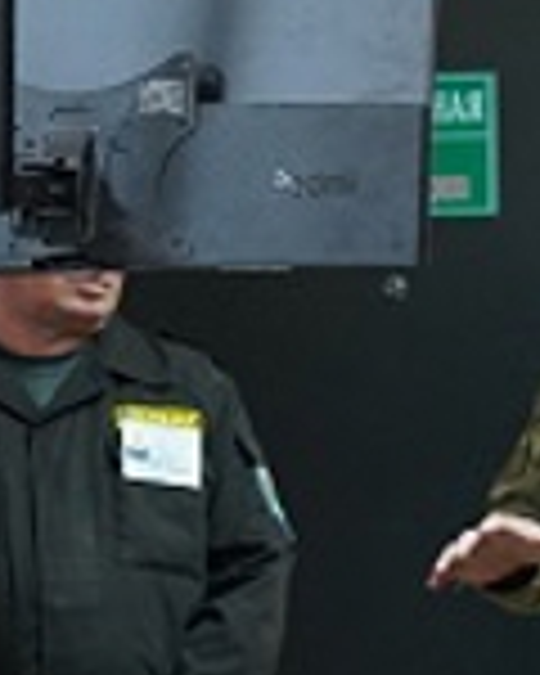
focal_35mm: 272
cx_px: 752
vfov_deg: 7.1
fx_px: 5434
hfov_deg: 5.6
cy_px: 400
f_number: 2.8
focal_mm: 58
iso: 2500
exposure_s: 1/160
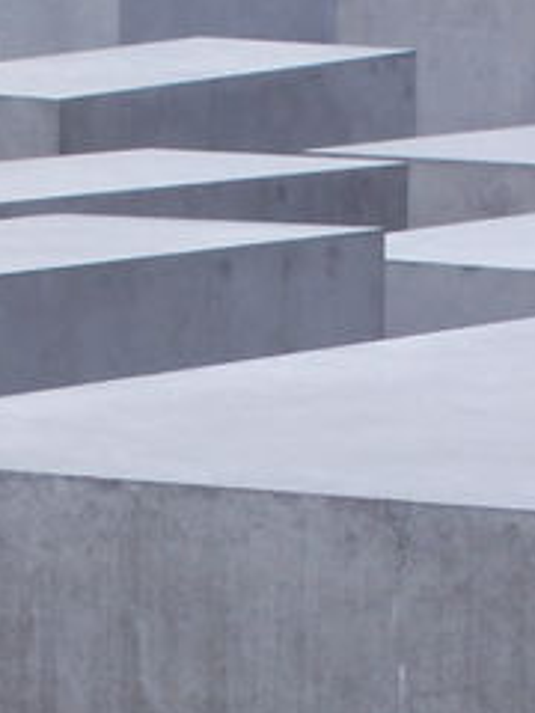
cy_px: 704
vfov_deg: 6.7
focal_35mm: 296
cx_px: -107
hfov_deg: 5.0
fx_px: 6100
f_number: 4.8
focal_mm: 16.8
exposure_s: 1/180
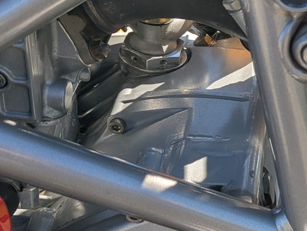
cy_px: 160
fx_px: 702
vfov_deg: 18.6
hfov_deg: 21.4
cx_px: 437
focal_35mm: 79
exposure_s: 1/976
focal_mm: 6.81
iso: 39
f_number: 1.85
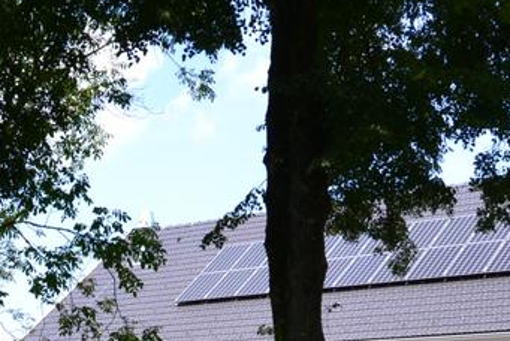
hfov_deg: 20.8
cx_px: -132
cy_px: 488
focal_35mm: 90
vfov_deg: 14.4
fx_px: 1276
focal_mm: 20
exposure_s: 1/200
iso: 400
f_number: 10
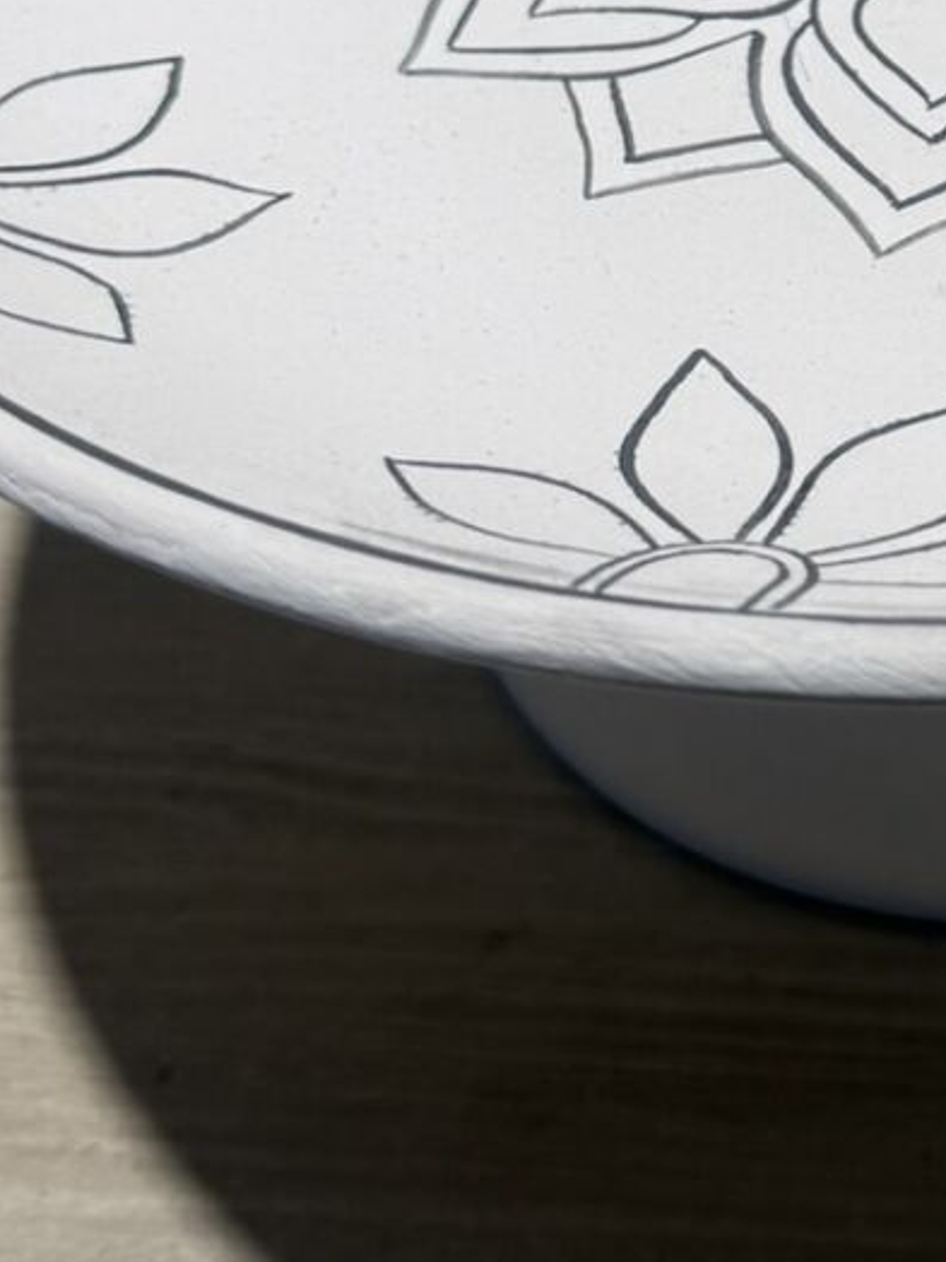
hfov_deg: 16.3
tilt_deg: -35.3
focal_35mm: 88
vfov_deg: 21.4
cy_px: -14
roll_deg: +0.4
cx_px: 1057
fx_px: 3207
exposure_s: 1/805
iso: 80
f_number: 1.78
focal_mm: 6.76
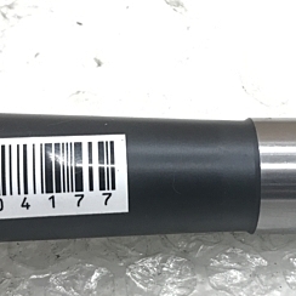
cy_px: 126
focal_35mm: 65
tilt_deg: -44.5
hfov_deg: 26.4
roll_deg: -1.3
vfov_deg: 26.5
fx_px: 629
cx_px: 182
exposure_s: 1/20
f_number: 1.8
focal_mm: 3.99
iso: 40
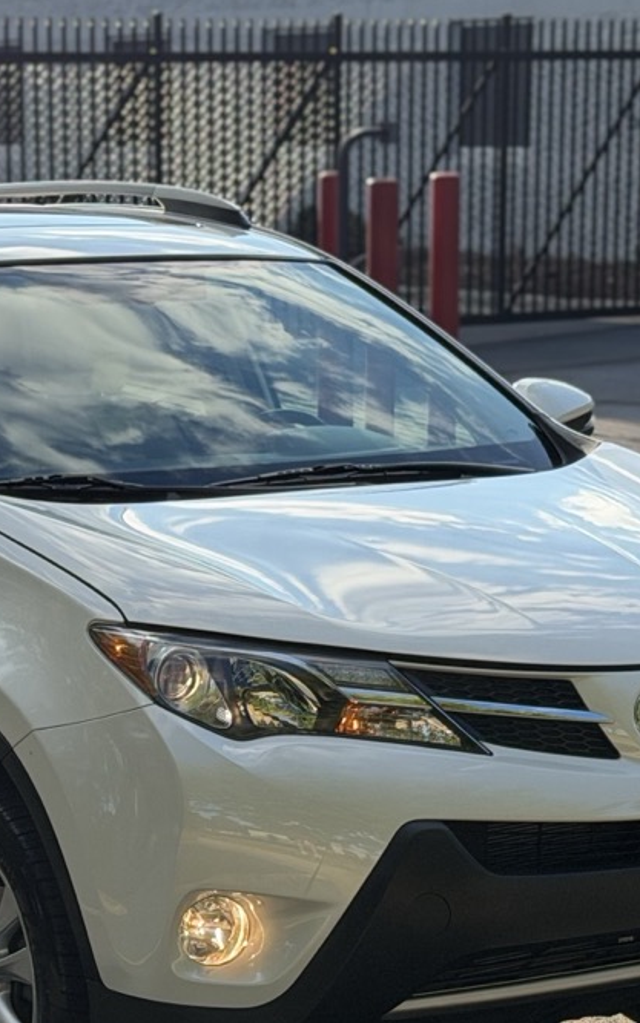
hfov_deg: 10.7
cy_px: 816
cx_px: 138
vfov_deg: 17.0
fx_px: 3404
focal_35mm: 122
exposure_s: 1/1715
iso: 80
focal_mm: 6.76
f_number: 1.78
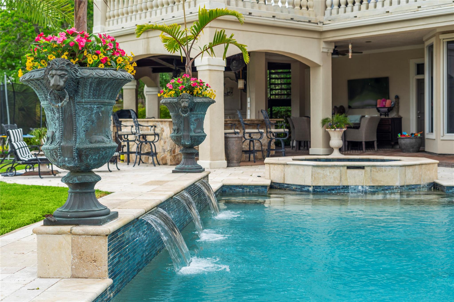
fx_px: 630
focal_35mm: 50
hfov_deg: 39.6
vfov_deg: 27.0
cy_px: 151
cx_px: 227
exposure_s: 1/200
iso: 100
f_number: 4
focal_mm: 50
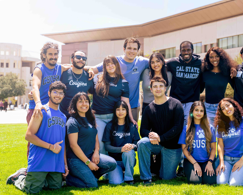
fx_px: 410
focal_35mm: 57
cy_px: 97
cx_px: 142
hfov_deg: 32.9
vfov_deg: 26.7
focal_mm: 50
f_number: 3.5
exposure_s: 1/160
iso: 100
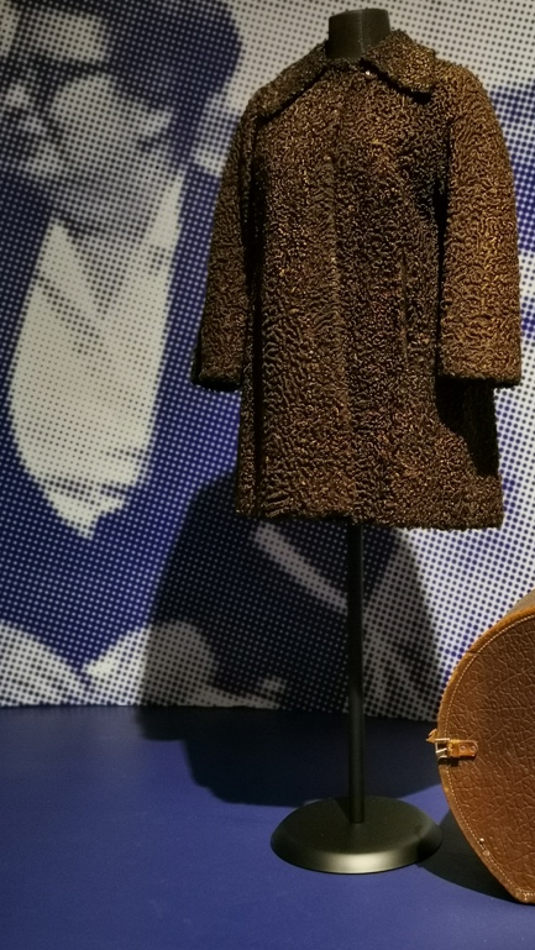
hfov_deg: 27.4
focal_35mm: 43
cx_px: 389
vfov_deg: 47.1
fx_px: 1084
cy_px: 383
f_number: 4
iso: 320
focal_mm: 5.56
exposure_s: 1/33.3
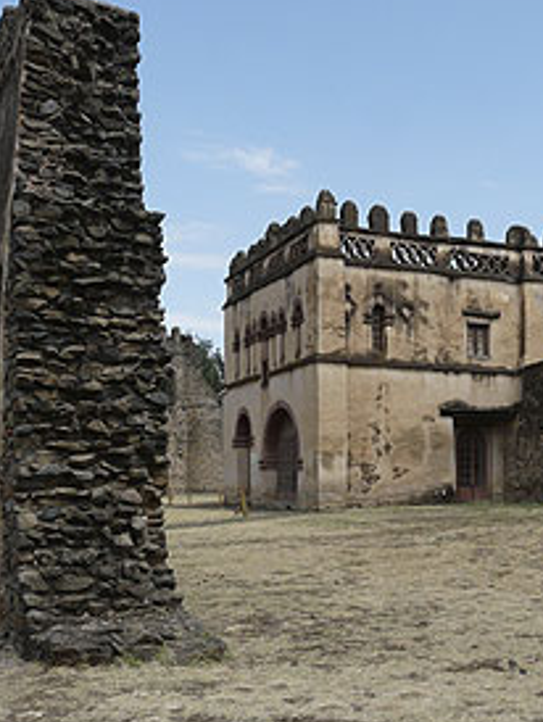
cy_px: 403
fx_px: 961
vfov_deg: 41.1
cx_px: 374
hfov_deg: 31.2
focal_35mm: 46
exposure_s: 1/400
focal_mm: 4.6
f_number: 5.6
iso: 100
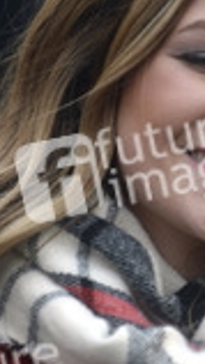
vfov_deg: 4.7
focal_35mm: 463
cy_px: 283
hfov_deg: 2.6
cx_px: 202
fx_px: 4469
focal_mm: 175
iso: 500
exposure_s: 1/2000
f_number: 2.8
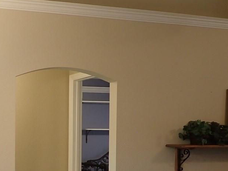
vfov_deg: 22.2
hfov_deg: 27.7
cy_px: 148
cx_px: -10
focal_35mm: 65
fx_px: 428
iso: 200
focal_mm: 4.5
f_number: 2
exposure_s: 1/40
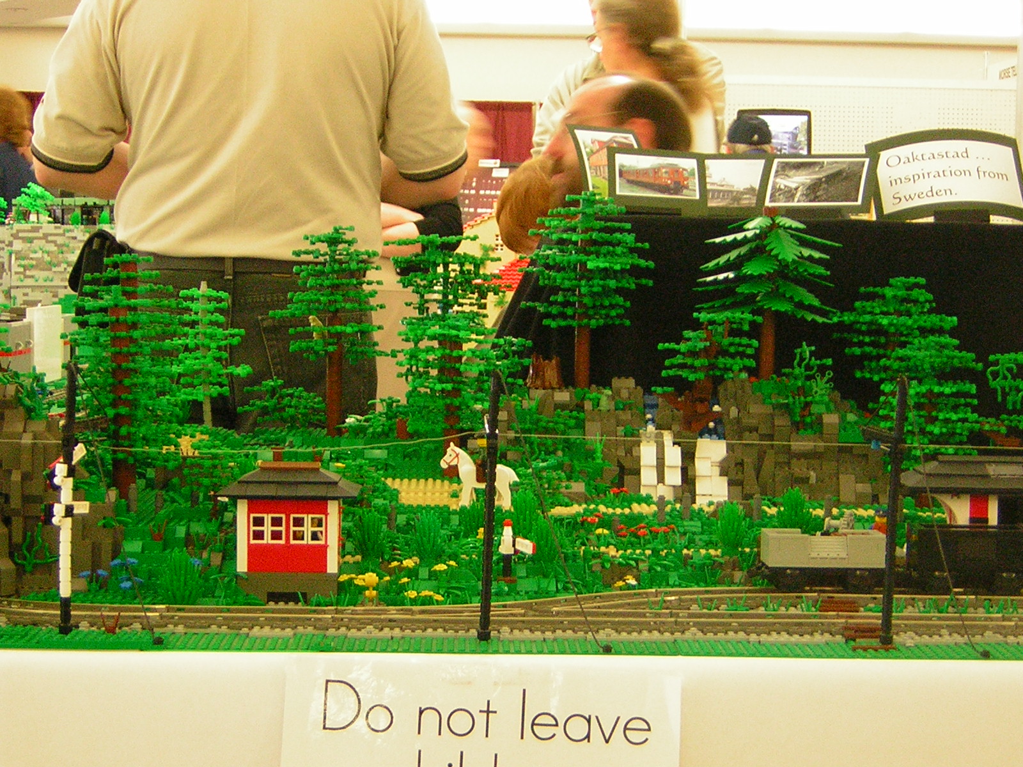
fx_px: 2187
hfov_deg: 26.3
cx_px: 512
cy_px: 384
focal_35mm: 74
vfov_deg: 19.9
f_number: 3.8
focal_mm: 9.6
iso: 186
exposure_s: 1/6
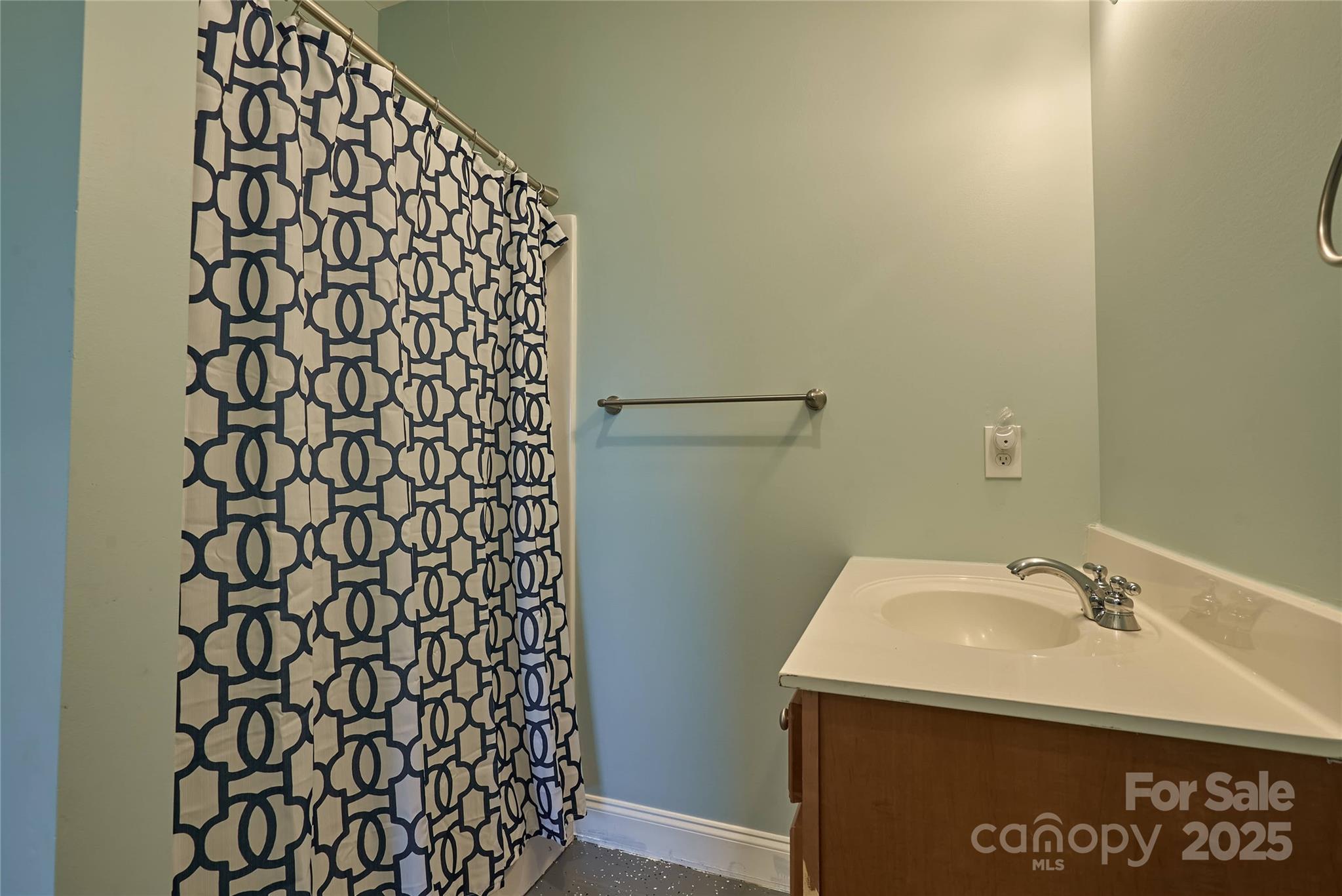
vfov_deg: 73.8
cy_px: 448
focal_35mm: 16
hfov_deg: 96.7
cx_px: 671
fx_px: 597
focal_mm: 16
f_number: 9
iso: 800
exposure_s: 1/25
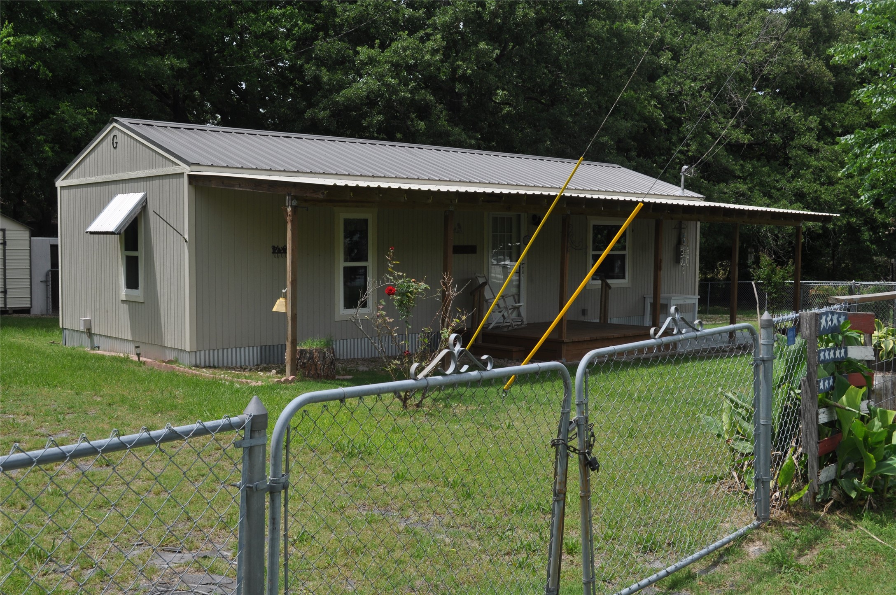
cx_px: 448
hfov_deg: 49.6
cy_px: 298
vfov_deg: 34.1
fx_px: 969
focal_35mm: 39
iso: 200
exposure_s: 1/250
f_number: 10
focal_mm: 26
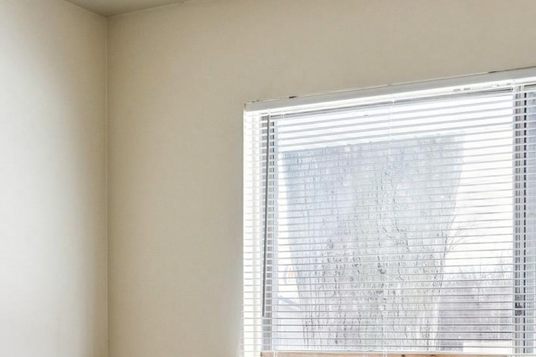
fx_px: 1055
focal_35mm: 71
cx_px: 229
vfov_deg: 18.8
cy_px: 336
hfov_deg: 28.5
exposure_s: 1/1.25
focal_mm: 16.2
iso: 400
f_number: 13
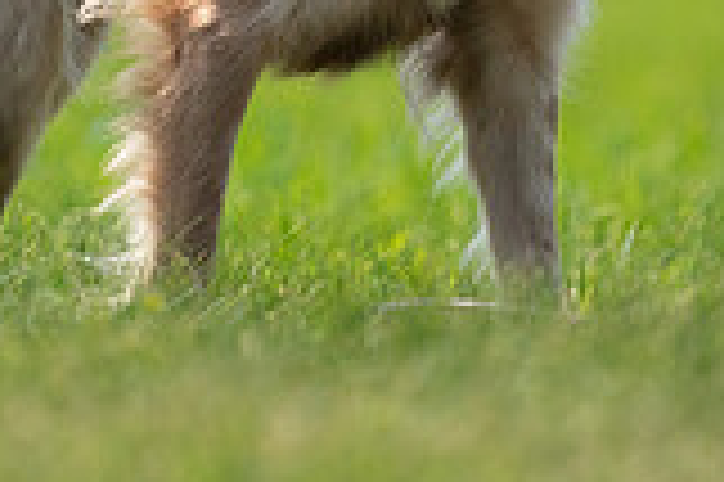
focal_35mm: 2163
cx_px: 396
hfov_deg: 1.0
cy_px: -246
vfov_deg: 0.6
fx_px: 43455
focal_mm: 600
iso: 1600
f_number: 6.3
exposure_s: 1/4000
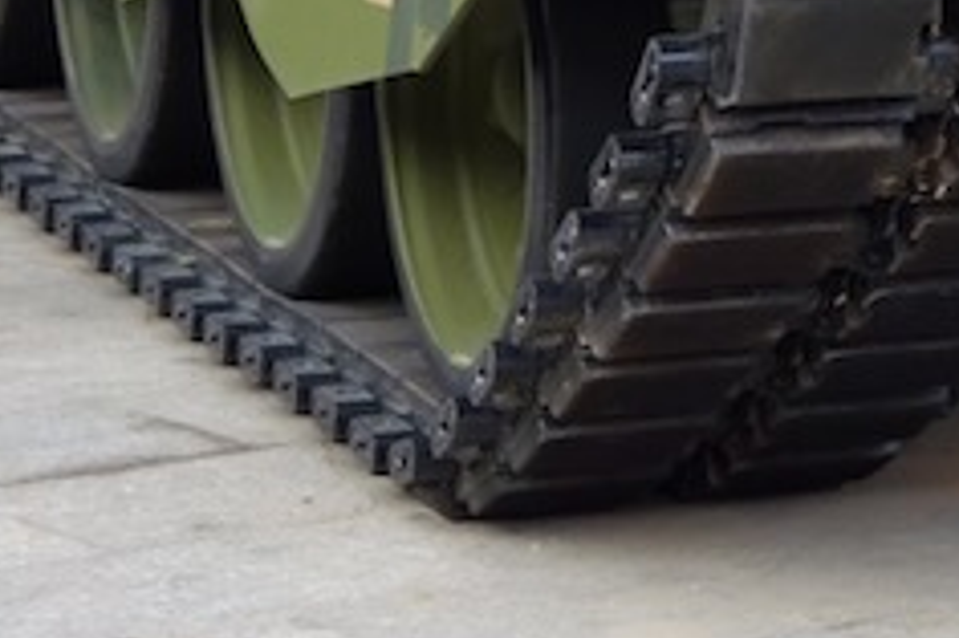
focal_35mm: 234
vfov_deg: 5.7
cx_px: 1524
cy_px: -821
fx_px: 6229
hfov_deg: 8.6
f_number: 3.2
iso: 200
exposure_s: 1/320
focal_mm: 16.99
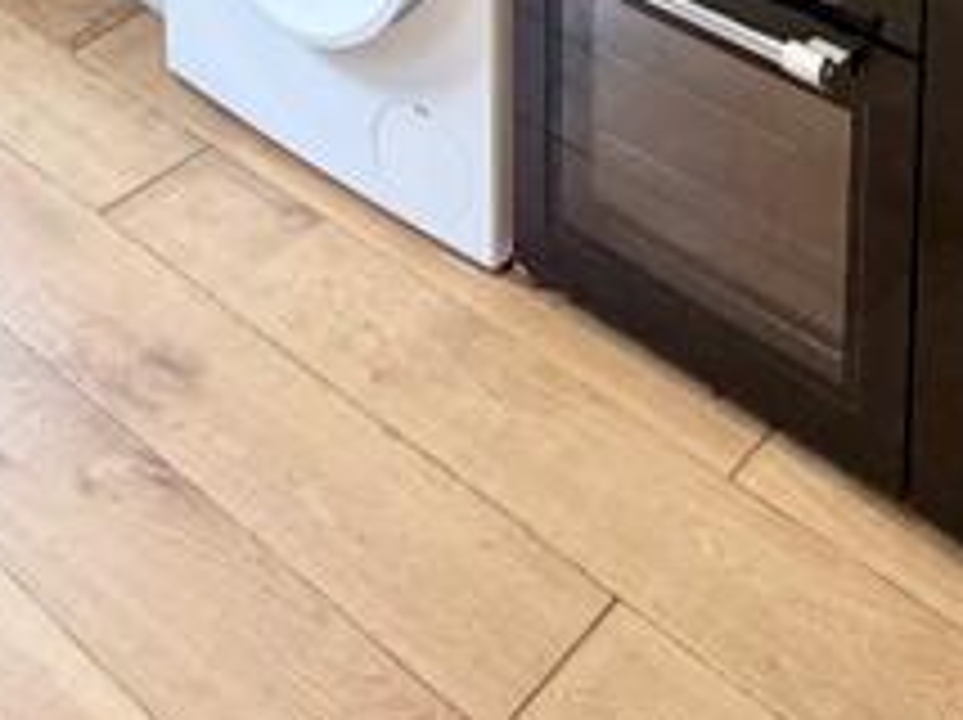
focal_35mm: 67
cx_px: 472
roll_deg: +0.8
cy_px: -770
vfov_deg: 16.2
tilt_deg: -9.2
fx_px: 1862
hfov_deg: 29.0
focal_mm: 2.22
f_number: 2.2
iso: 200
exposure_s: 1/100
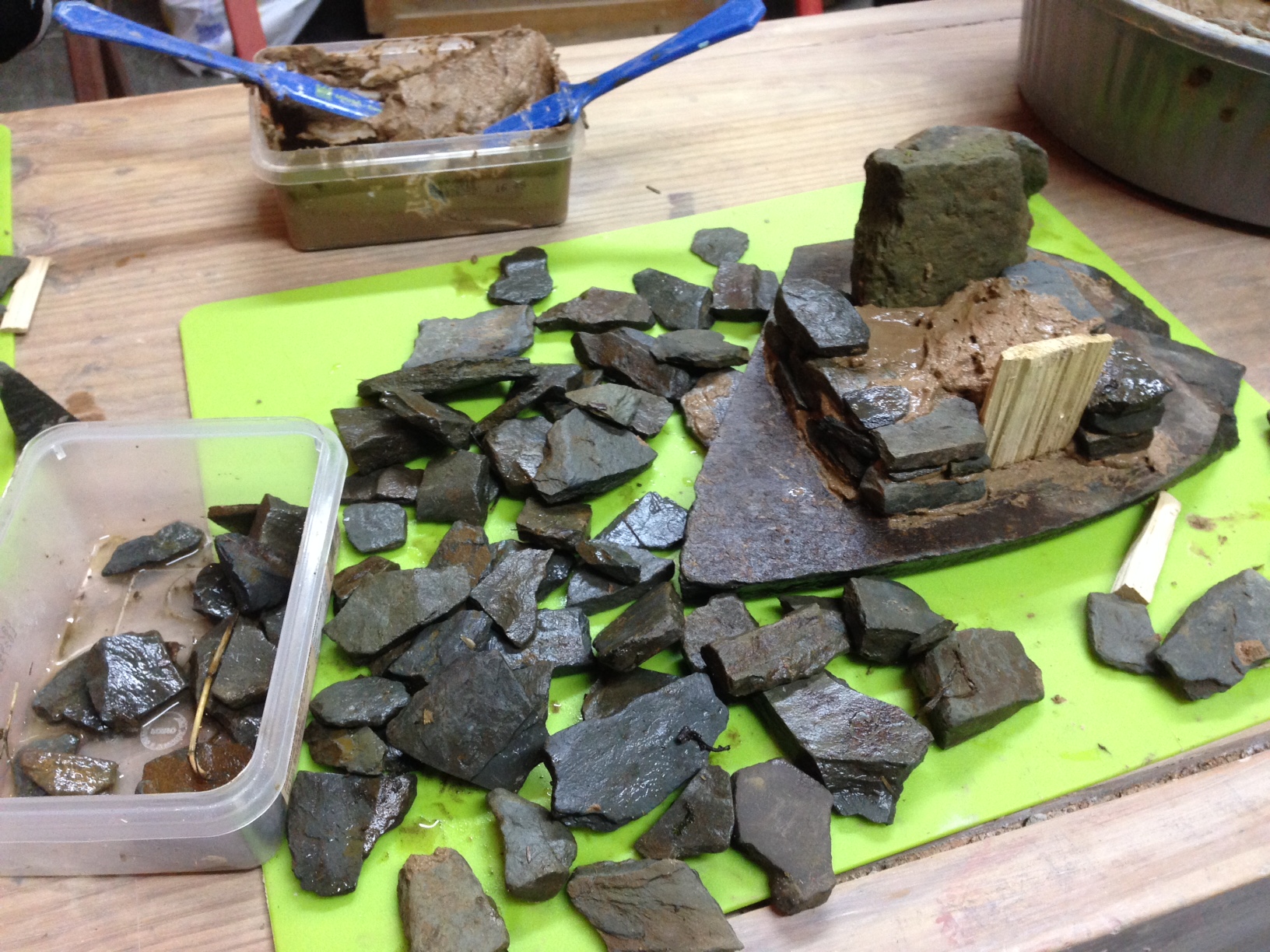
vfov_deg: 42.9
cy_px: 476
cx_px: 635
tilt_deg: -47.3
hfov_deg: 55.4
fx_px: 1211
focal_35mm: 33
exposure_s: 1/20
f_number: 2.4
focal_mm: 4.12
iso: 200
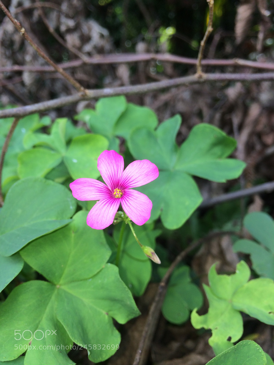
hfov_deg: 48.2
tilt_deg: -17.0
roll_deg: +0.1
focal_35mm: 29
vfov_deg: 61.7
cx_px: 137
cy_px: 182
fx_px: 306
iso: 32
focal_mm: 4.15
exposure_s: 1/250
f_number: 2.2
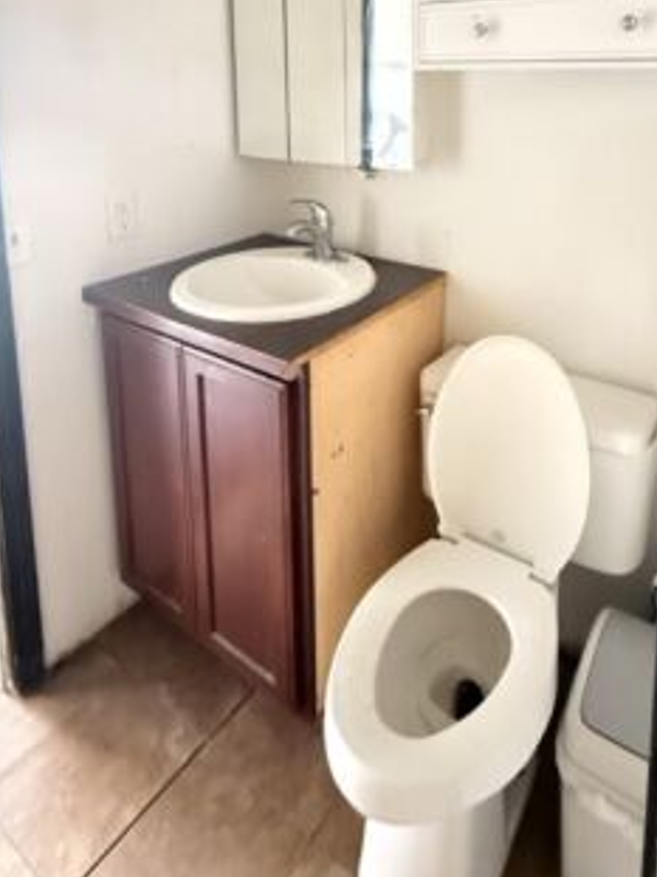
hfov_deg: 55.9
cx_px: 420
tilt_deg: -8.6
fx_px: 608
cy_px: 165
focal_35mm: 24
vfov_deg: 64.7
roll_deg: -0.7
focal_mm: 2.22
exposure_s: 1/30
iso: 2000
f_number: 2.2
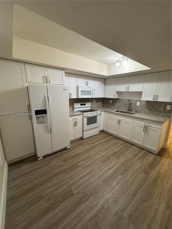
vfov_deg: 102.1
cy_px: 114
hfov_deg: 85.7
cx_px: 86
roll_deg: -0.5
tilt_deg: -12.8
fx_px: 93
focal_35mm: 14
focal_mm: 2.22
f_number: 2.2
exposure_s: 1/60
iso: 320
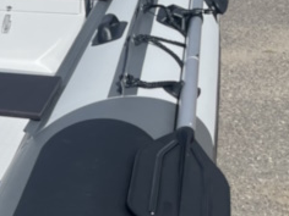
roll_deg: +5.4
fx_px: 827
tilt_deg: -25.7
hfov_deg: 16.8
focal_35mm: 99
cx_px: -216
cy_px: 198
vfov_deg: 14.8
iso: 32
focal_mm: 4.2
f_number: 1.6
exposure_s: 1/6897
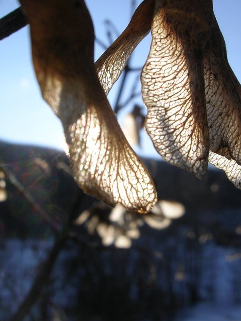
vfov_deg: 42.9
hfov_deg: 32.9
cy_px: 151
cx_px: 110
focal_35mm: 44
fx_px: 408
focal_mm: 5.8
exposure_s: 1/535
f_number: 5.6
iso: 50
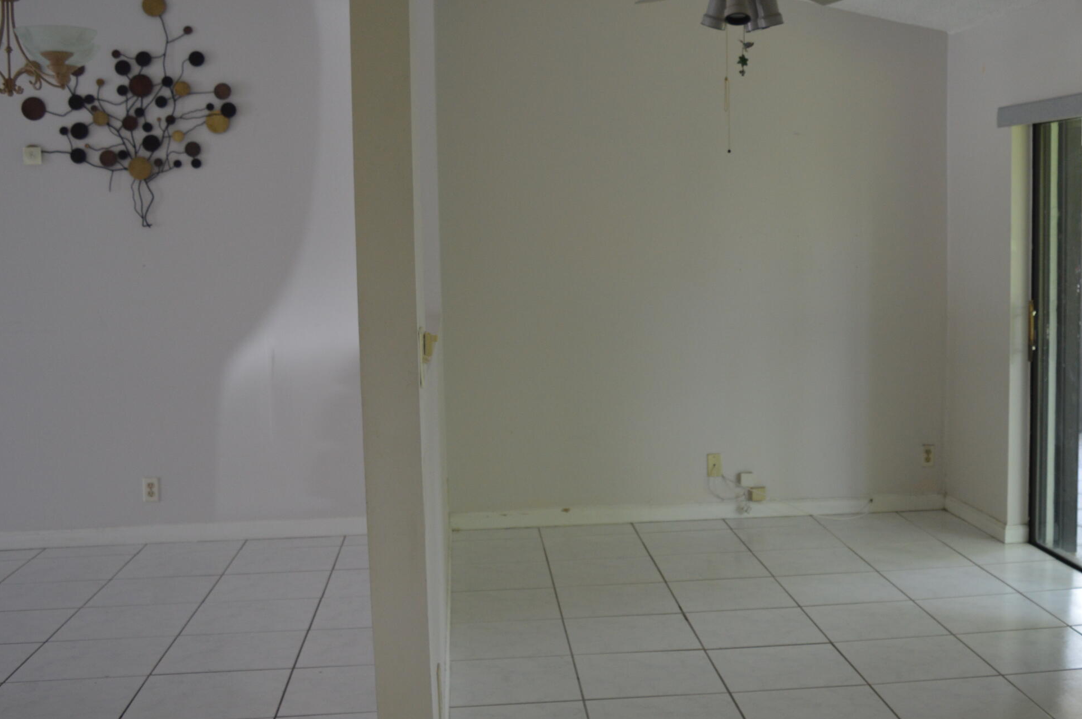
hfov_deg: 45.4
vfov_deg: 31.8
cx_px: 759
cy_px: 361
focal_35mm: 42
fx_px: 1261
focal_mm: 18
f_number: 4
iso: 400
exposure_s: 1/60
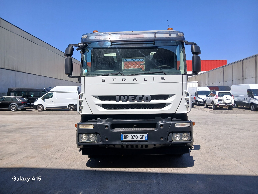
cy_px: 97
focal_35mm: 26
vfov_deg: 53.1
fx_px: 194
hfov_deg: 67.3
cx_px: 129
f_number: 1.8
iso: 20
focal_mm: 3.98
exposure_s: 1/726
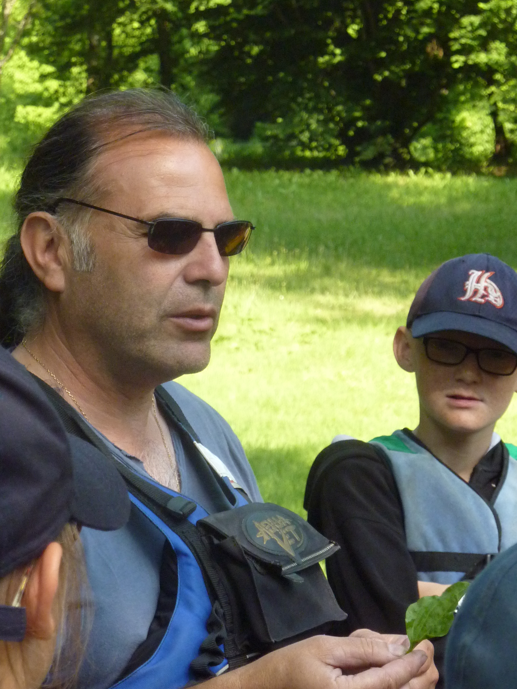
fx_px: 3505
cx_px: 221
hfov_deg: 8.4
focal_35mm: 176
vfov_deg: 11.2
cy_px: 315
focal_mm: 21
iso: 320
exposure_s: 1/320
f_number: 4.4
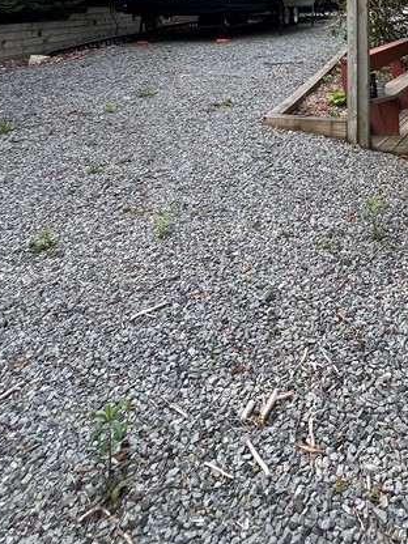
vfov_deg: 45.4
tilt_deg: +3.4
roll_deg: +1.8
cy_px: -29
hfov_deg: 40.3
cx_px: 378
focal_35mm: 32
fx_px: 503
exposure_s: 1/152
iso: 32
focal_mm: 1.57
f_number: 1.8
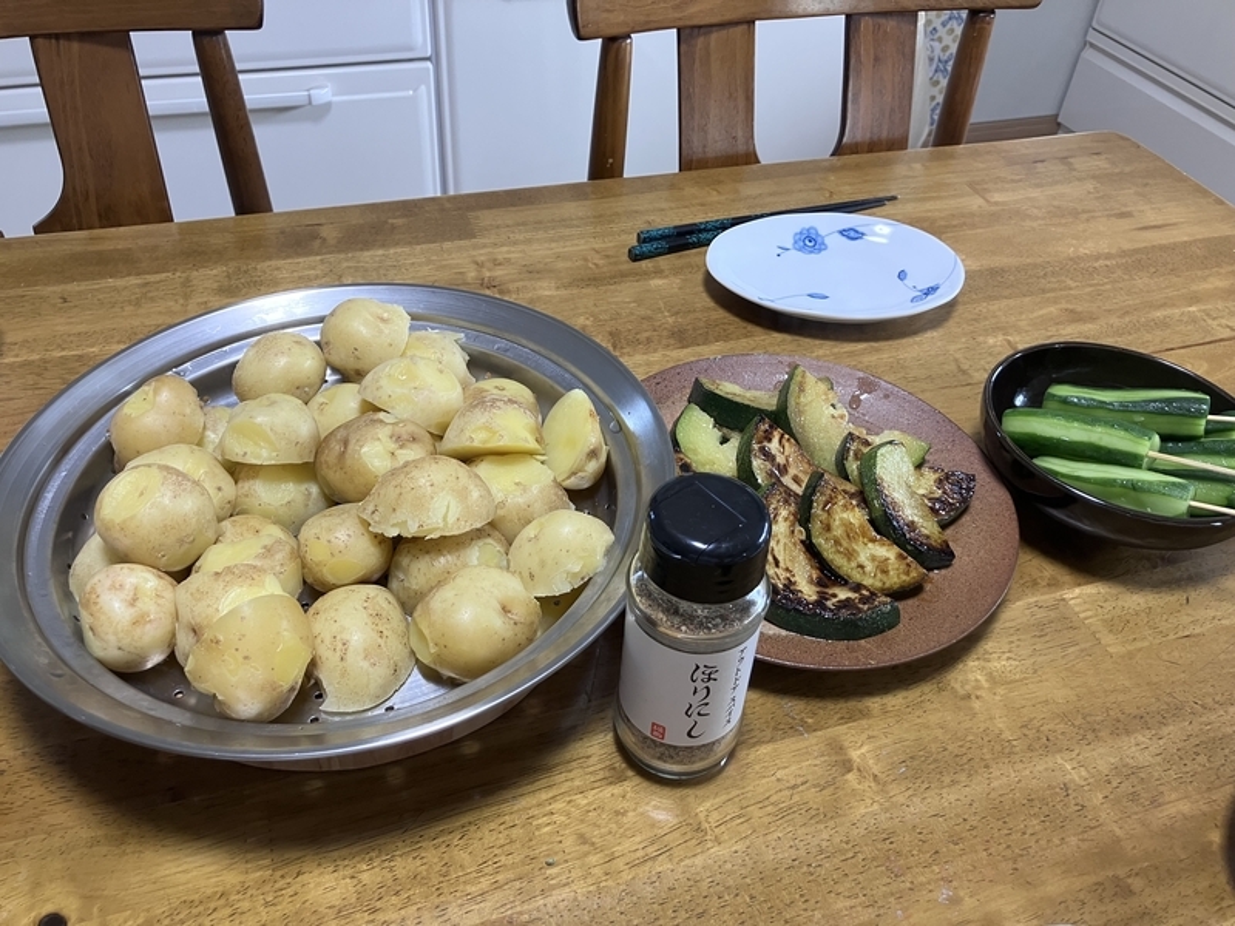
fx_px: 999
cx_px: 618
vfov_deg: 49.7
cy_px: 463
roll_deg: -2.3
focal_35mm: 28
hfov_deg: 63.4
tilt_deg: -42.0
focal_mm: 3.99
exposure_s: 1/72
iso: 80
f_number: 1.8
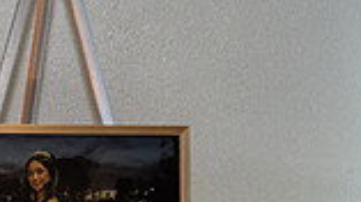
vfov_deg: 5.0
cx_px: 32
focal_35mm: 236
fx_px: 2257
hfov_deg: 9.1
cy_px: 407
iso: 800
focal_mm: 61
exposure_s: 1/100
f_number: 2.8
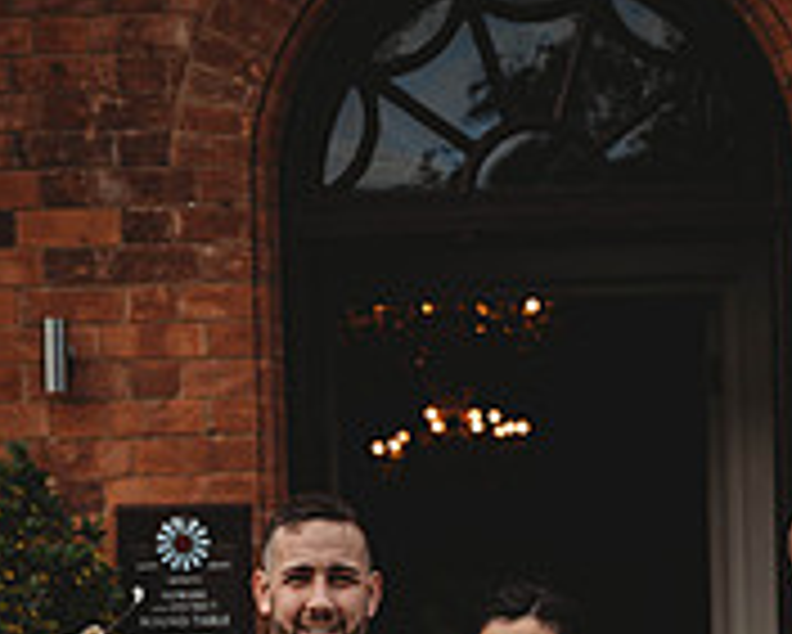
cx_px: 470
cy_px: 962
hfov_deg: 13.4
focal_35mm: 144
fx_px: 3377
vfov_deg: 10.4
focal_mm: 60
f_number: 2.8
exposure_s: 1/640
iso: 100
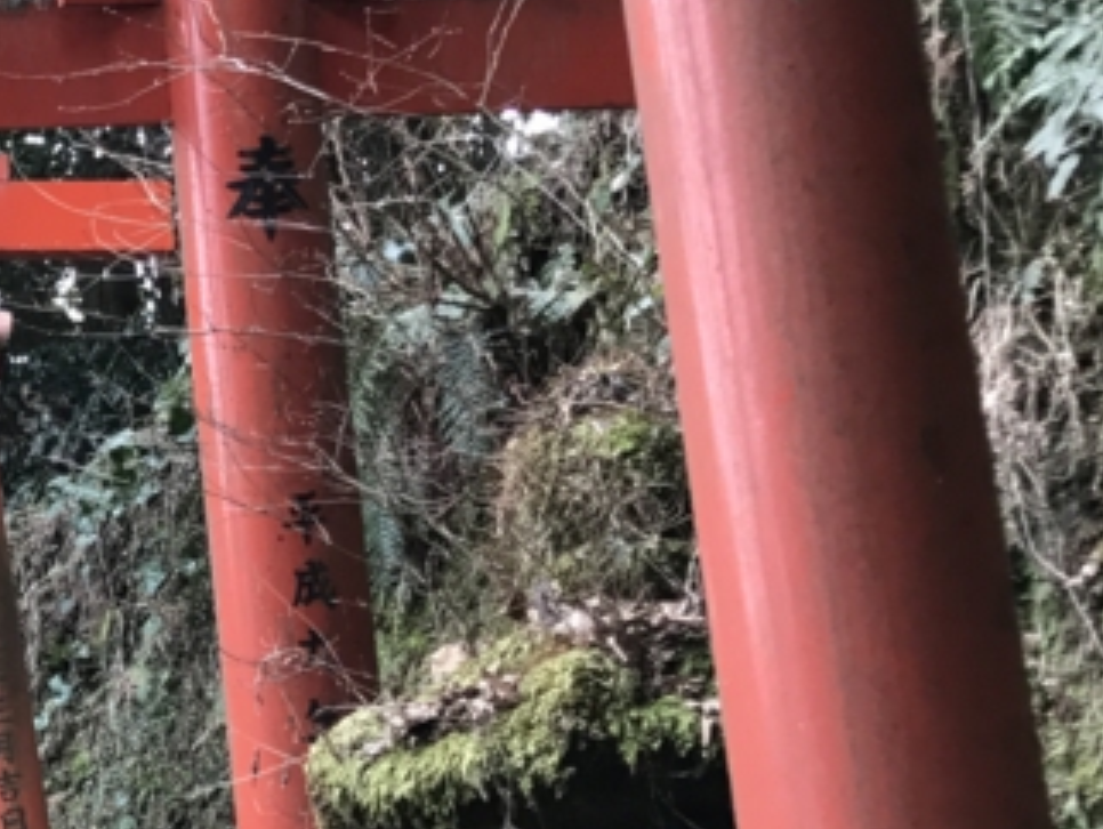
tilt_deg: +19.1
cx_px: -507
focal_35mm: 89
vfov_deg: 16.6
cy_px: 538
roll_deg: -1.3
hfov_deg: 19.4
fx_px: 2838
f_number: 1.8
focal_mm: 3.99
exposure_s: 1/120
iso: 40
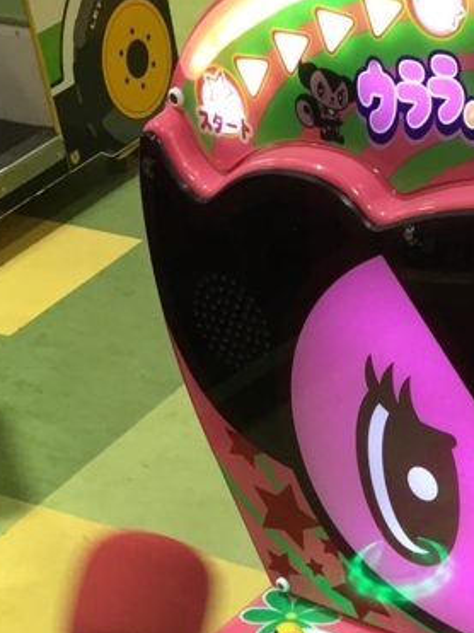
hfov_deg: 18.2
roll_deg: +6.5
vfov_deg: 22.0
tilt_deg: -44.7
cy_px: 817
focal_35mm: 80
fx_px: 1461
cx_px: 397
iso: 40
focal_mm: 4.15
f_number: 2.2
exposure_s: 1/30
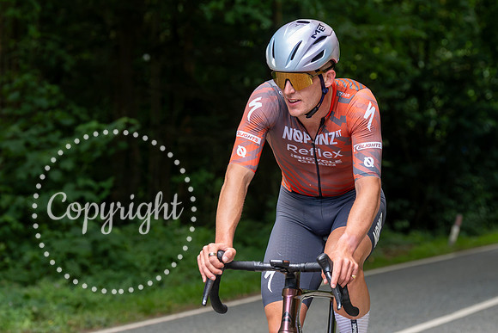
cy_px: 102
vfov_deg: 8.6
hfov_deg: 12.9
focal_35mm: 159
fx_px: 2204
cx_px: 266
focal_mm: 104
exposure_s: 1/1000
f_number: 4.5
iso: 2000
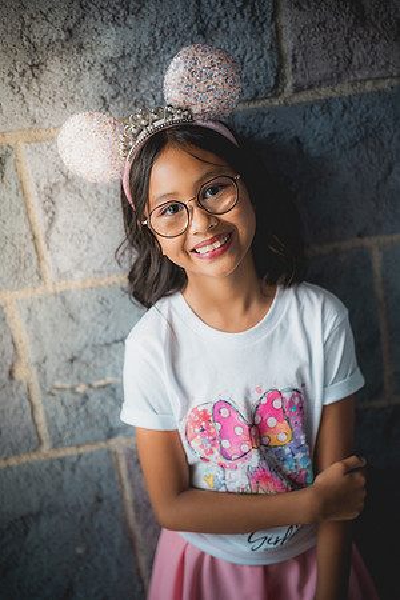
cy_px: 300
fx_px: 833
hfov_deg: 27.0
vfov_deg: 39.6
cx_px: 200
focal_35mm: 50
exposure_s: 1/100
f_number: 1.4
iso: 250
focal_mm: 50
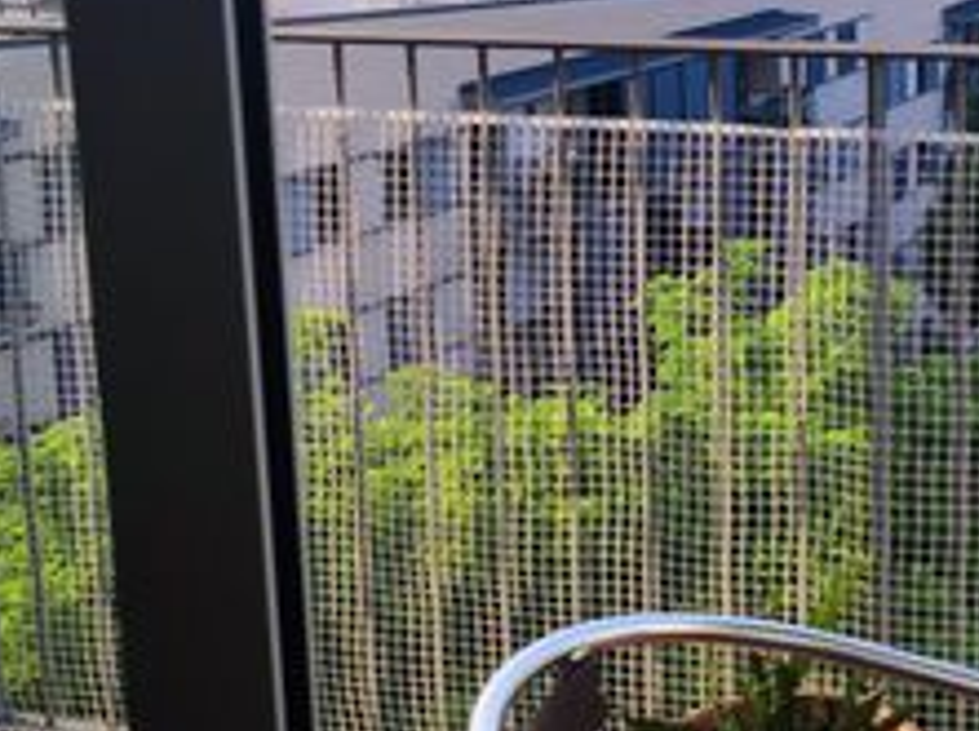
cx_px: 877
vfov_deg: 21.2
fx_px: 1920
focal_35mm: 68
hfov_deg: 27.6
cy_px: 113
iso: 50
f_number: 1.79
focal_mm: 4.7
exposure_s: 1/429
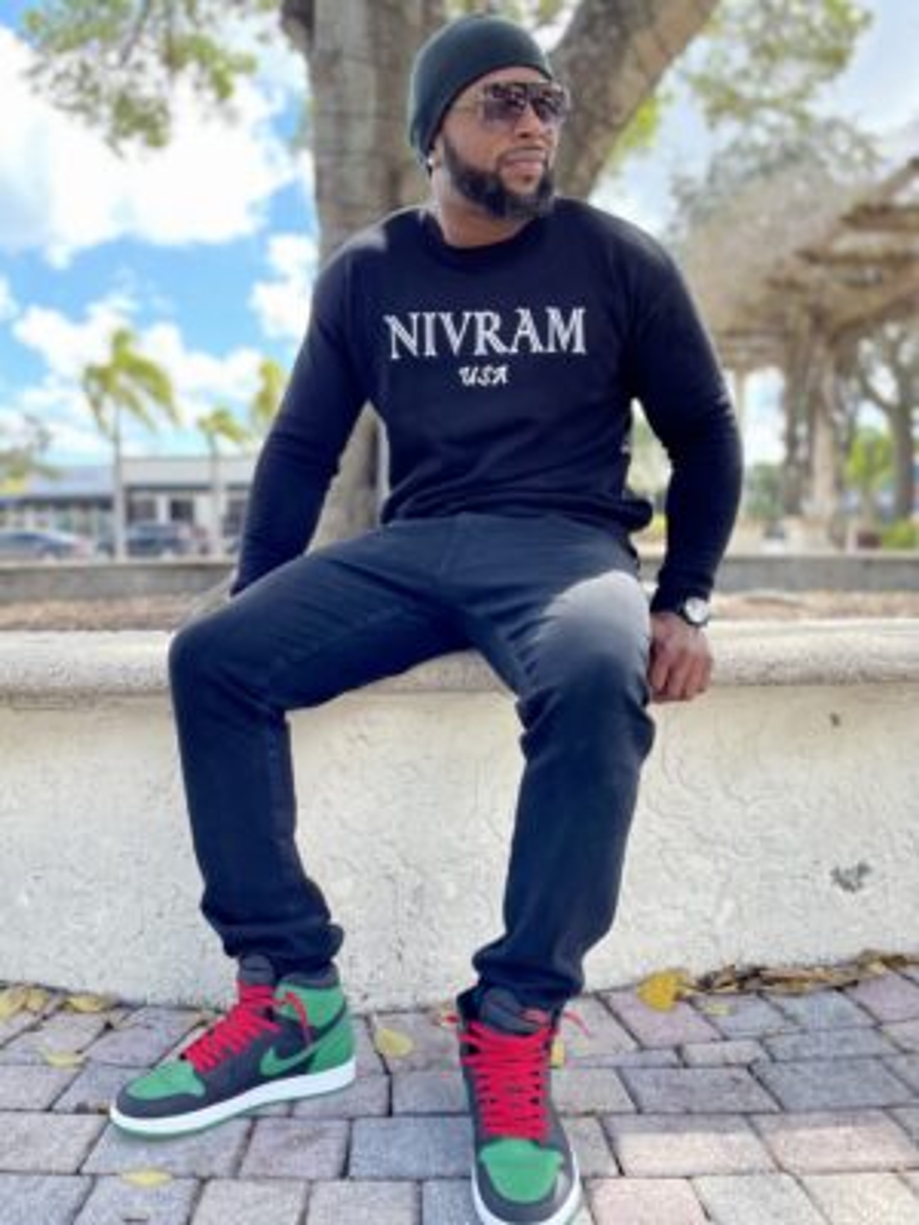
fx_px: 920
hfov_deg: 53.1
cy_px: 612
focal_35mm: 26
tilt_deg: -0.4
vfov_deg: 67.3
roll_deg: -2.0
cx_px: 460
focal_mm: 4.2
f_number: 1.6
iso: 32
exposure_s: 1/587
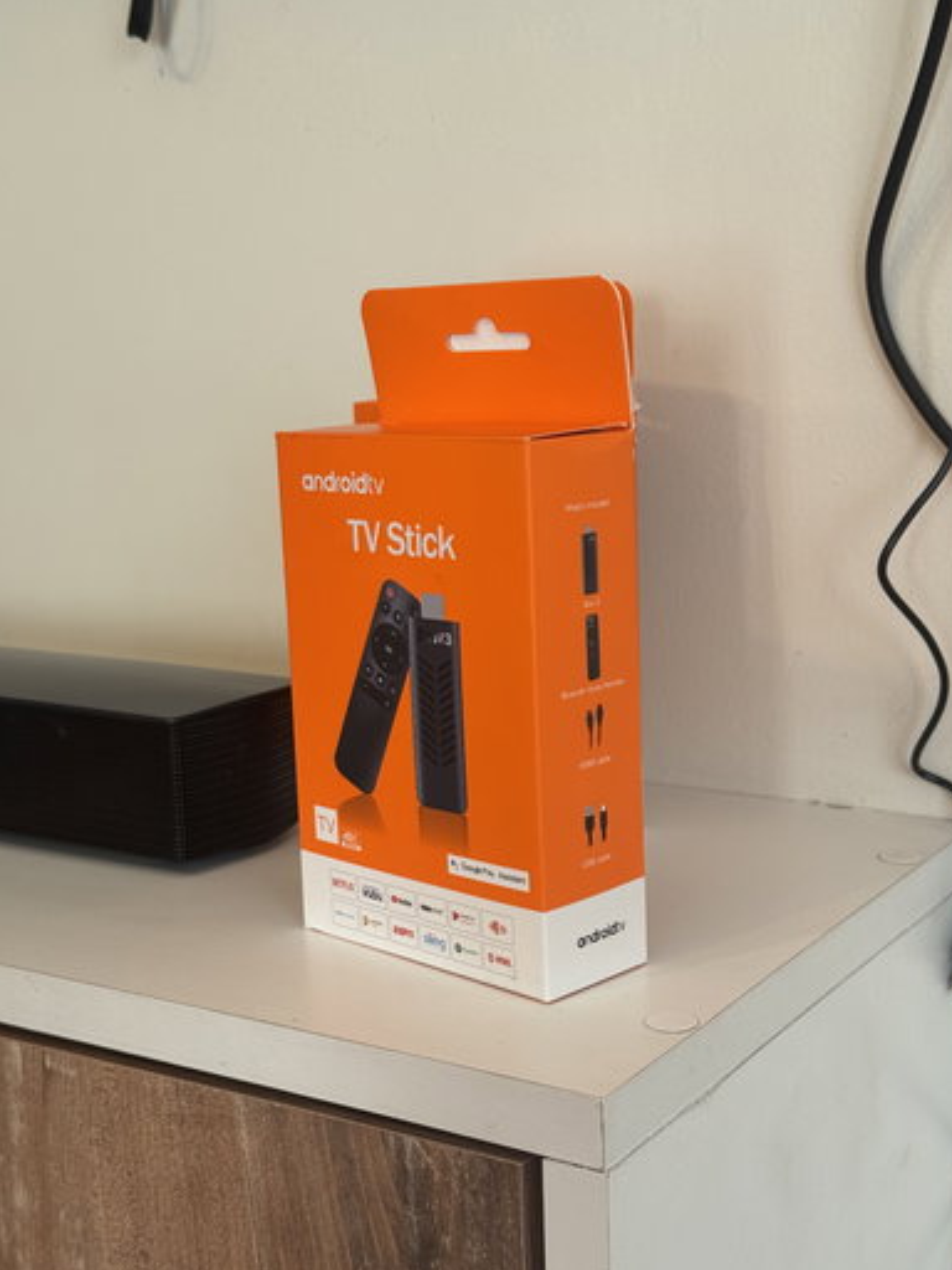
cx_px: 491
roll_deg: +2.1
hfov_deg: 29.1
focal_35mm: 50
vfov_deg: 38.2
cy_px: 654
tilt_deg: -10.7
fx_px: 1833
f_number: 1.78
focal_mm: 6.76
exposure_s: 1/50
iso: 80
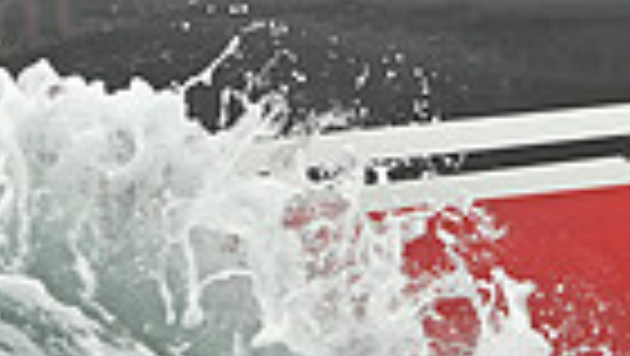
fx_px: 5066
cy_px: -246
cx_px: 446
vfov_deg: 4.0
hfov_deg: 7.1
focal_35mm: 303
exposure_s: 1/1250
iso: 320
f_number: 8
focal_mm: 70
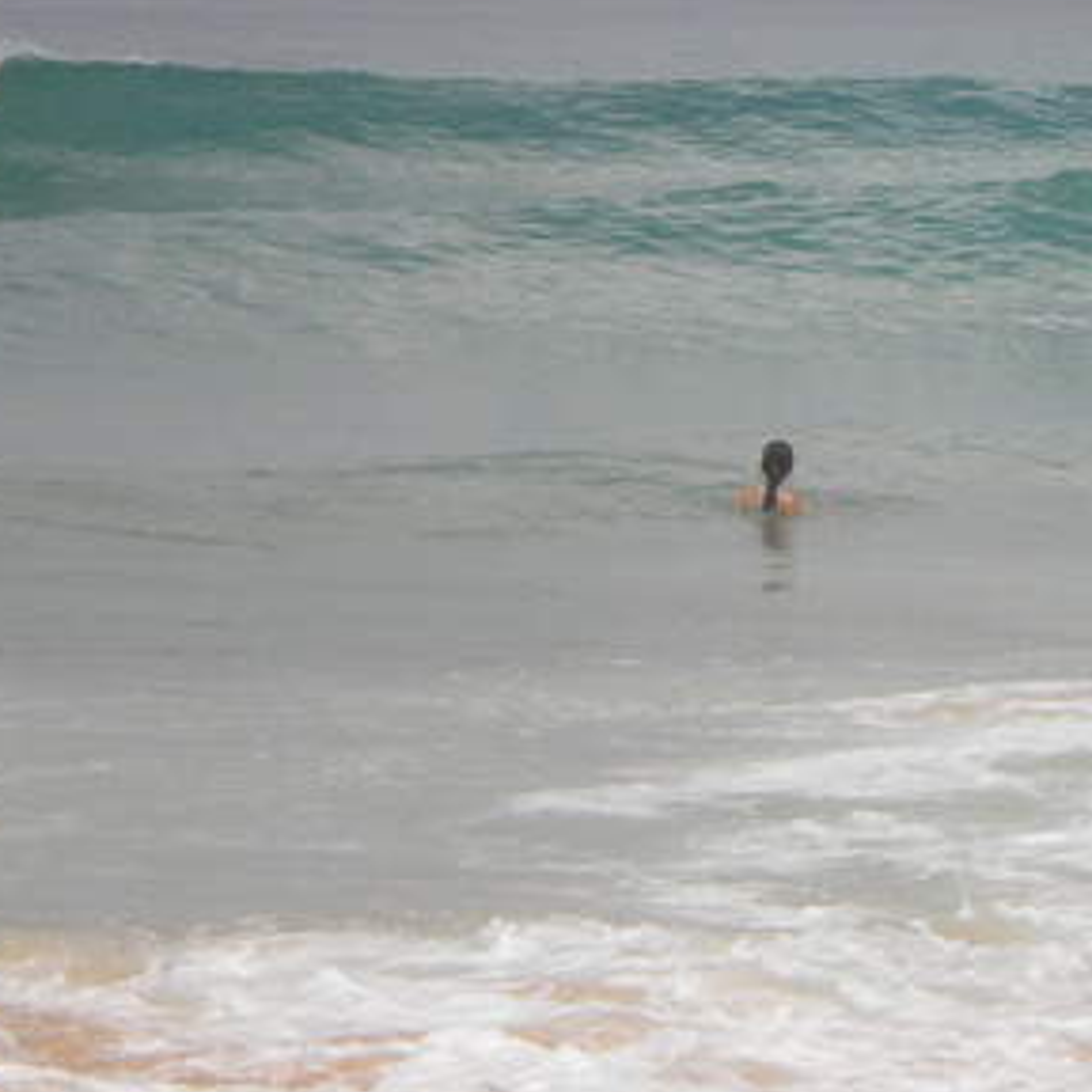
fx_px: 6317
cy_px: 326
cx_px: 925
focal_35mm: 177
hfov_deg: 9.8
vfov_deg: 9.9
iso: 80
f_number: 8.5
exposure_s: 1/352
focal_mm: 18.9
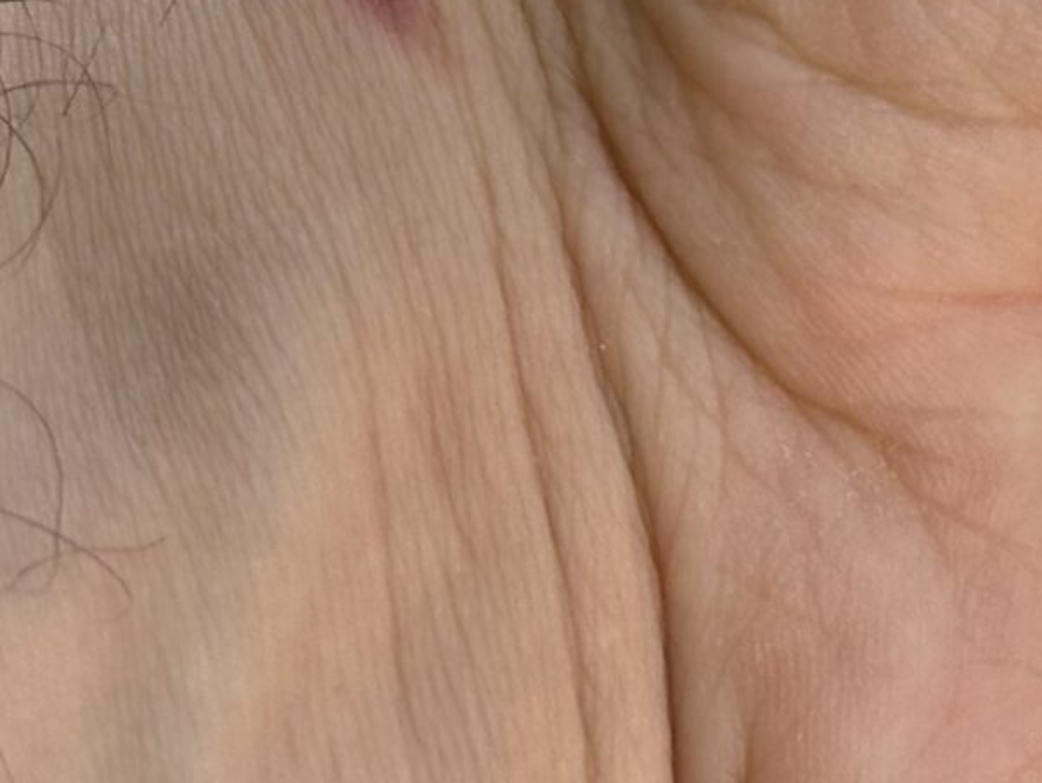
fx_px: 6143
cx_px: 1662
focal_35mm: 204
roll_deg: +2.0
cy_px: -851
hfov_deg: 9.4
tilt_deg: -19.7
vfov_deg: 7.0
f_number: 1.78
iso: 64
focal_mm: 6.86
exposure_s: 1/681
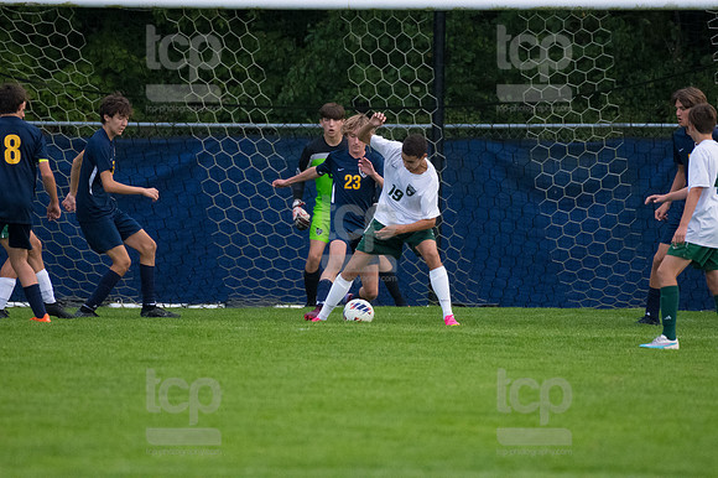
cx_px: 359
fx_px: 14949
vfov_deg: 1.8
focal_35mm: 750
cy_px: 239
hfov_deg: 2.8
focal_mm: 500
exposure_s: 1/2000
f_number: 5.6
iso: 3200
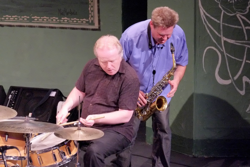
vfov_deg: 8.7
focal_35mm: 157
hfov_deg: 13.1
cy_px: 84
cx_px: 125
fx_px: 1090
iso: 6400
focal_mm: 104.9
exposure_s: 1/250
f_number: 4.2
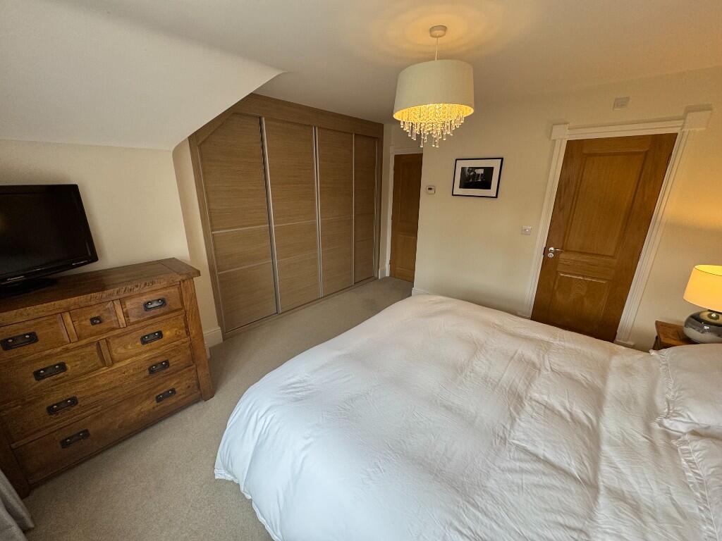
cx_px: 361
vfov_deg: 85.7
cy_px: 270
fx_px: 292
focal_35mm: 14
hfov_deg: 102.1
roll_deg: -0.2
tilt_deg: -18.1
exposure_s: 1/102
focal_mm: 2.22
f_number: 2.2
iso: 160
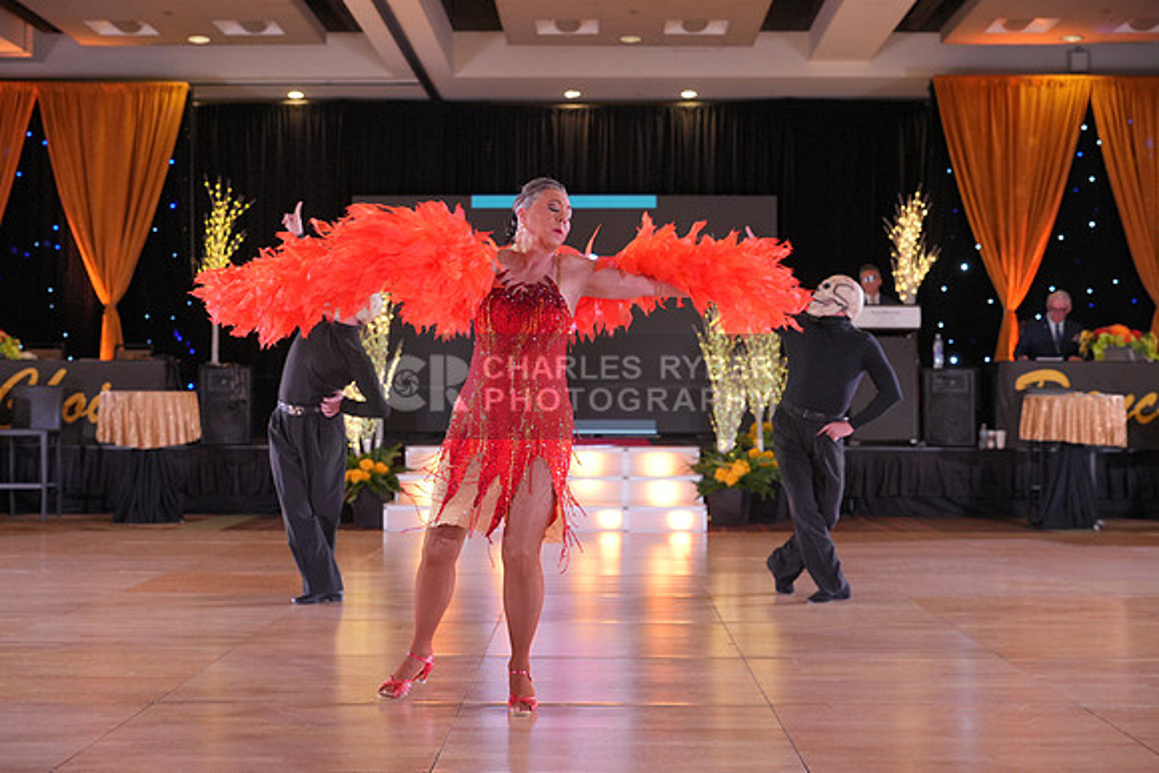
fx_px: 1610
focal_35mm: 50
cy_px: 386
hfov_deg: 39.6
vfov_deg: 27.0
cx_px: 580
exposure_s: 1/400
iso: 2500
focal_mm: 50
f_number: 4
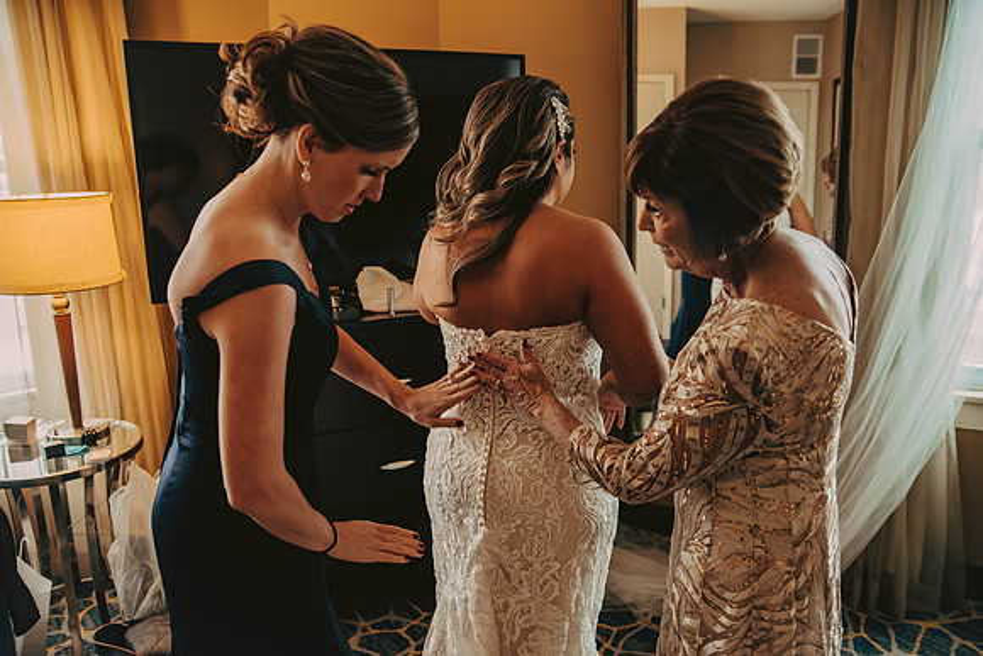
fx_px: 765
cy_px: 328
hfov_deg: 65.5
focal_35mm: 28
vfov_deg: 46.4
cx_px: 492
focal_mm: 28
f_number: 3.5
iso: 800
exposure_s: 1/100
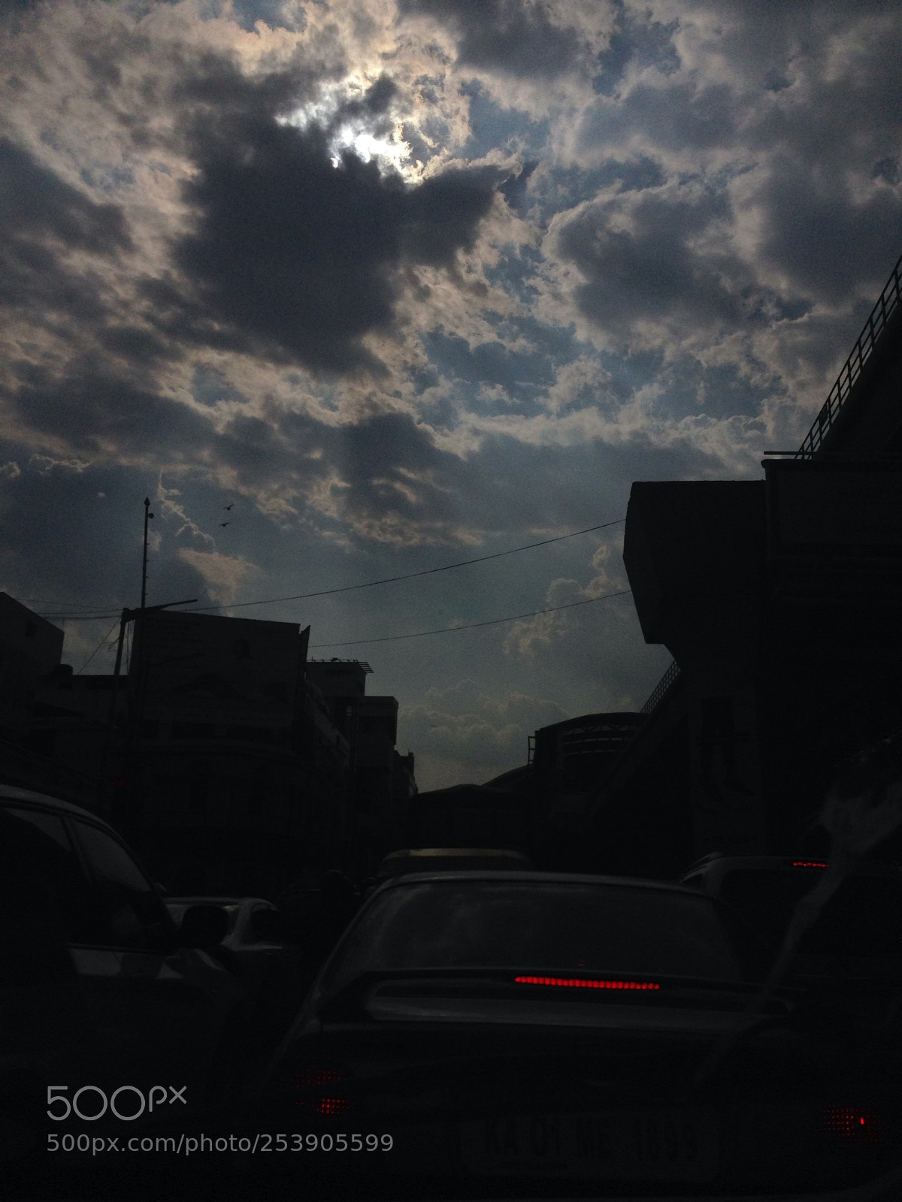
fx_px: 1147
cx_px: 451
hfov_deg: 42.9
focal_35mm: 33
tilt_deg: +19.6
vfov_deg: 55.4
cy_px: 601
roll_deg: -2.2
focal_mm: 4.12
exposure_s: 1/55556
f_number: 2.4
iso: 80
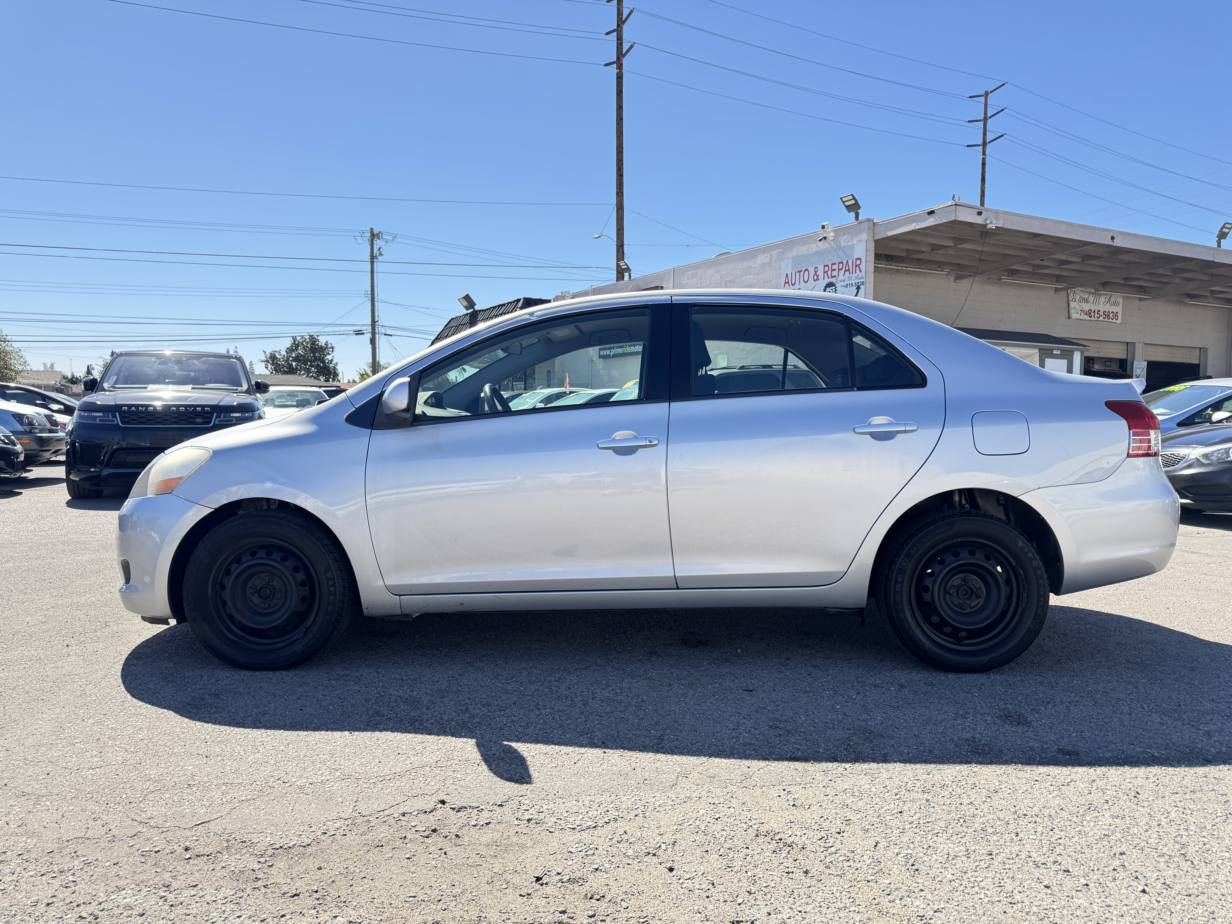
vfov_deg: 56.8
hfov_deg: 71.6
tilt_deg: -4.3
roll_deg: -0.9
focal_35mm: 24
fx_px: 854
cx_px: 616
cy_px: 462
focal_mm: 6.76
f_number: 1.78
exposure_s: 1/1767
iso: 80
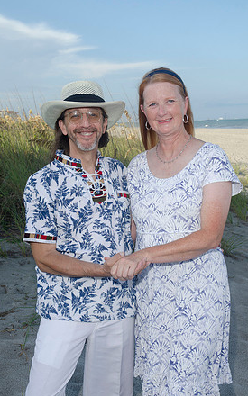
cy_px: 200
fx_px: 573
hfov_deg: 24.4
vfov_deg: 38.2
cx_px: 124
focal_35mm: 53
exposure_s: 1/250
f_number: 8
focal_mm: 34
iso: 100
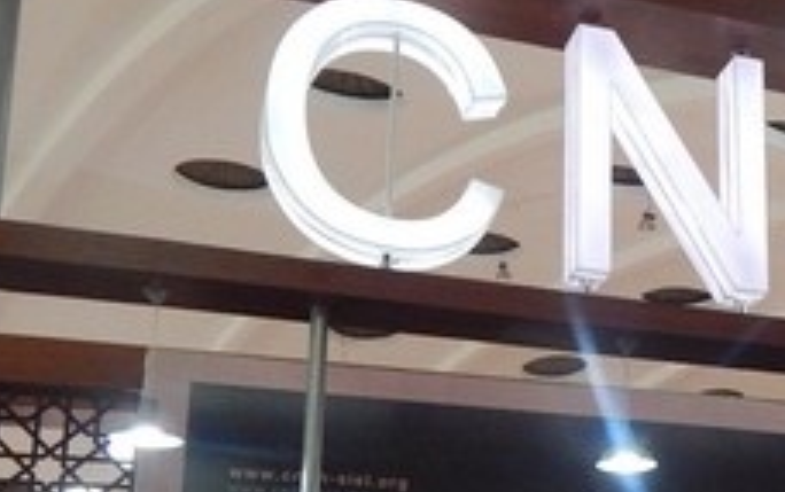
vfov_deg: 20.4
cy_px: 477
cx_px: 770
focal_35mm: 62
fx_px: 1328
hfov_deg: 30.8
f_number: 3
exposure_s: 1/30
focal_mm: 4
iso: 400
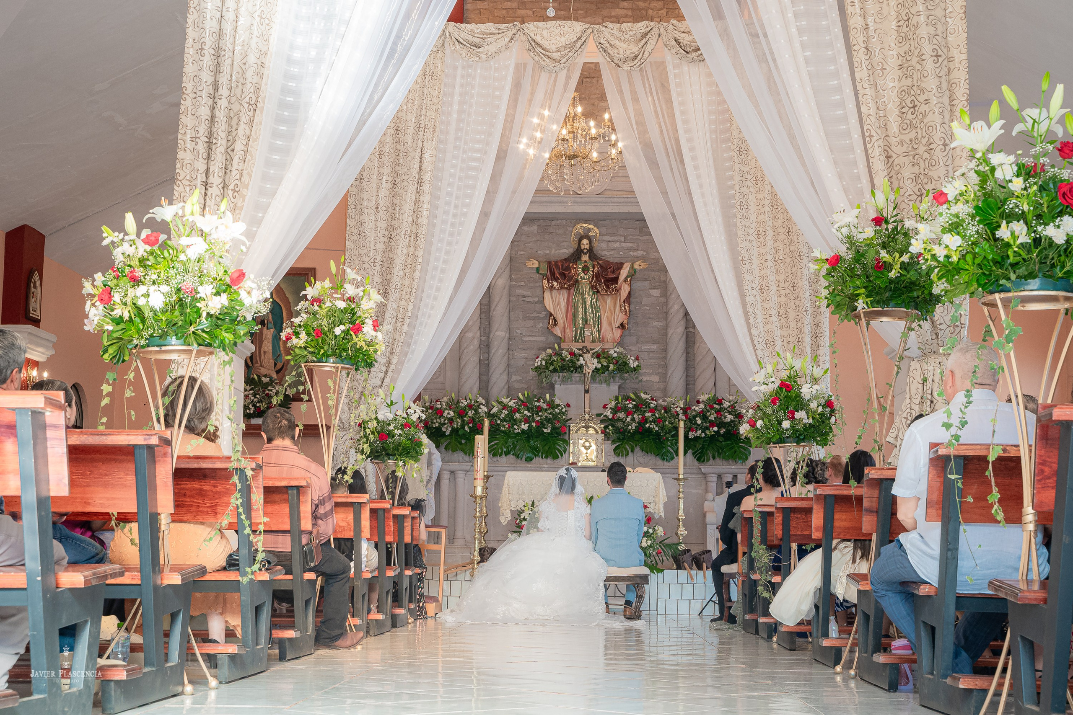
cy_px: 358
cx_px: 536
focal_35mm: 57
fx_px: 1708
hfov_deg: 34.9
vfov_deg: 23.7
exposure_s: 1/125
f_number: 9
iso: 1600
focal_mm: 54
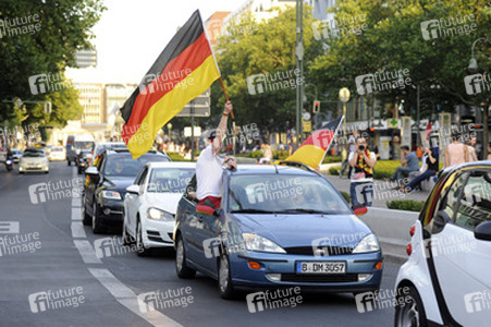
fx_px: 1363
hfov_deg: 20.4
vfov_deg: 13.7
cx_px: 246
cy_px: 164
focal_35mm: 100
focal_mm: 100
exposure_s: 1/800
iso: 1000
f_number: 4.5
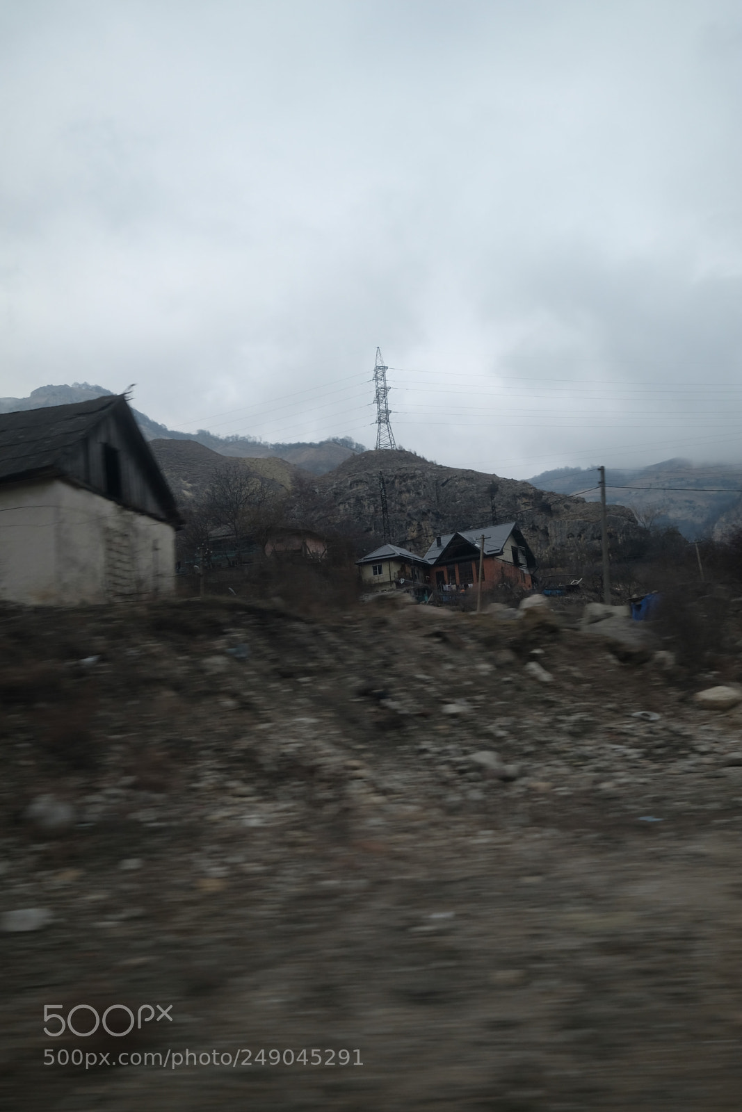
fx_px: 1113
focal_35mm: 36
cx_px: 371
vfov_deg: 53.1
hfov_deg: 36.9
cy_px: 556
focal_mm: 24
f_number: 4
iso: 320
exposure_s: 1/100
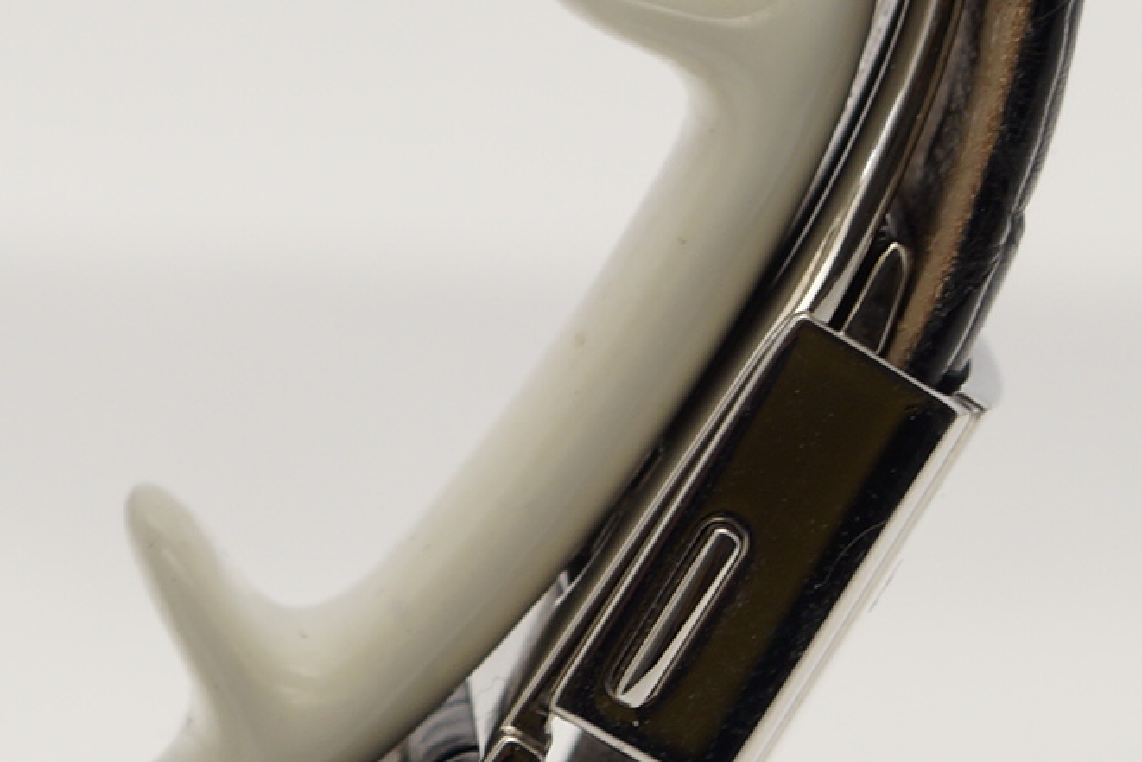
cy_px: -36
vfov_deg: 2.1
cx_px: -202
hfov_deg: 3.2
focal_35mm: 652
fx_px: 20688
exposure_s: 1/5
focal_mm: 105
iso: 100
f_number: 8
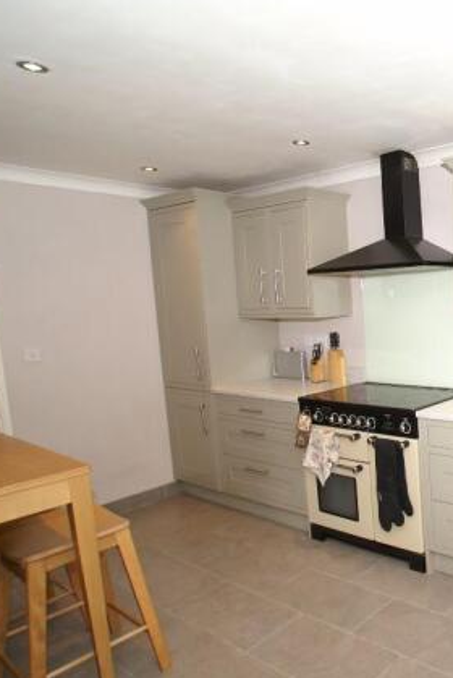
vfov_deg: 69.8
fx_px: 486
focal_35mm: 26
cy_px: 340
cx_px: 508
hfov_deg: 39.8
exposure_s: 1/60
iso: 200
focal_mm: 11
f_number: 4.5
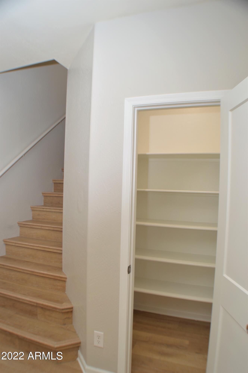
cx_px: 124
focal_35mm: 30
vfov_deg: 62.0
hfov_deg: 43.5
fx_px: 311
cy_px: 186
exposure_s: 1/40
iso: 100
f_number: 3.5
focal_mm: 20
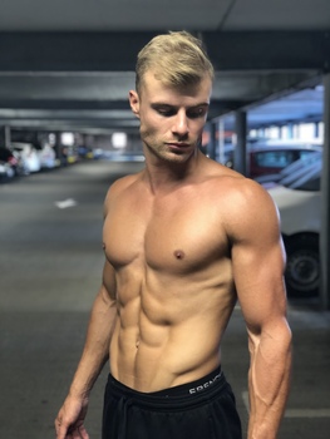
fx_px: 660
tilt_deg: -7.2
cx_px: 165
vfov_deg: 36.8
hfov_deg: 28.1
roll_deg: +0.1
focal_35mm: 52
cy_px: 220
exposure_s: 1/25
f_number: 2.4
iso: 160
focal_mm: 6
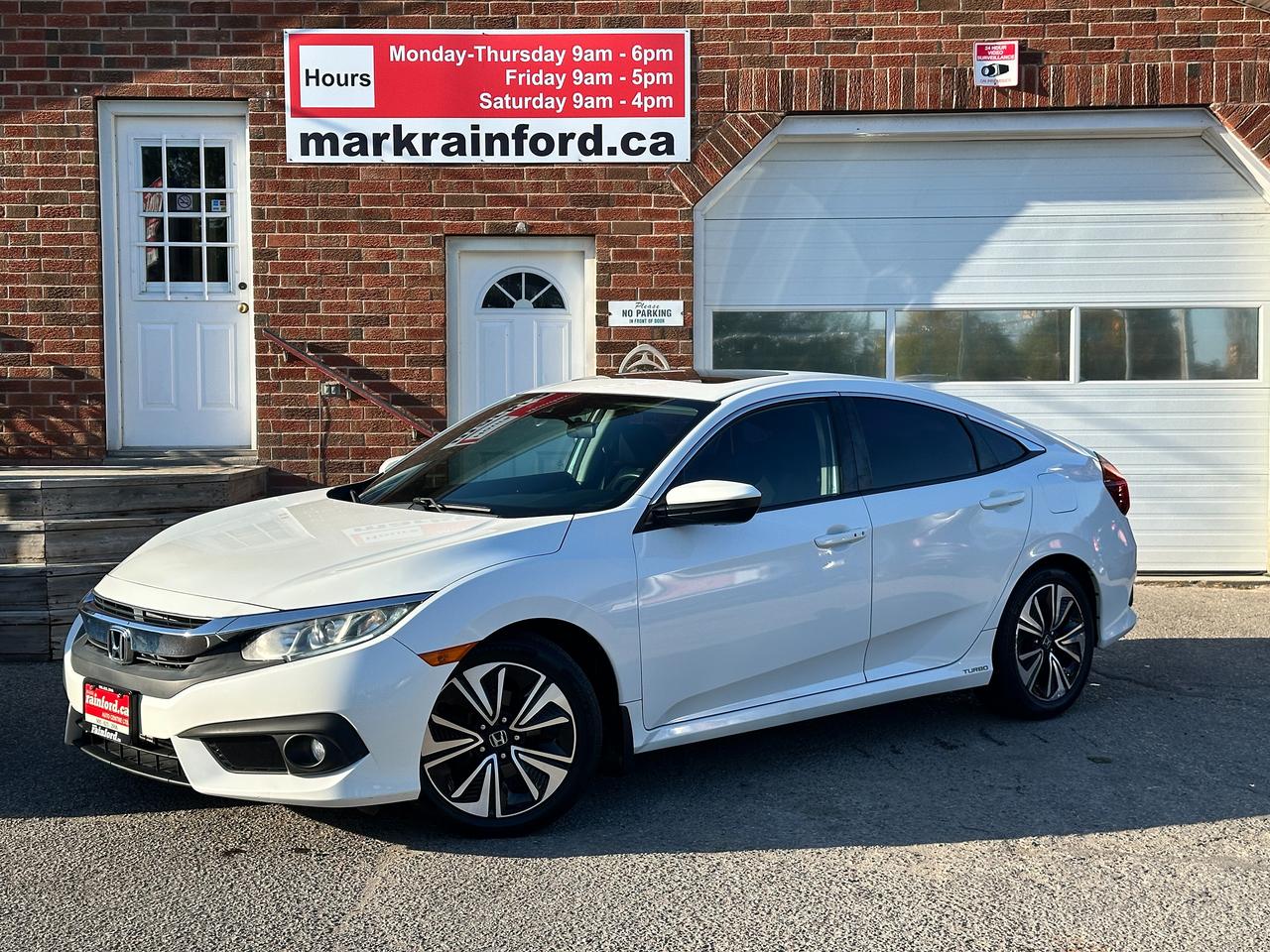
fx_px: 1761
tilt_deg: -2.4
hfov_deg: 39.7
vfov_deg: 30.3
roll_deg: +0.7
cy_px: 476
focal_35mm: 48
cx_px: 635
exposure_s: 1/1992
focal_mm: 6.86
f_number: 1.78
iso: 64
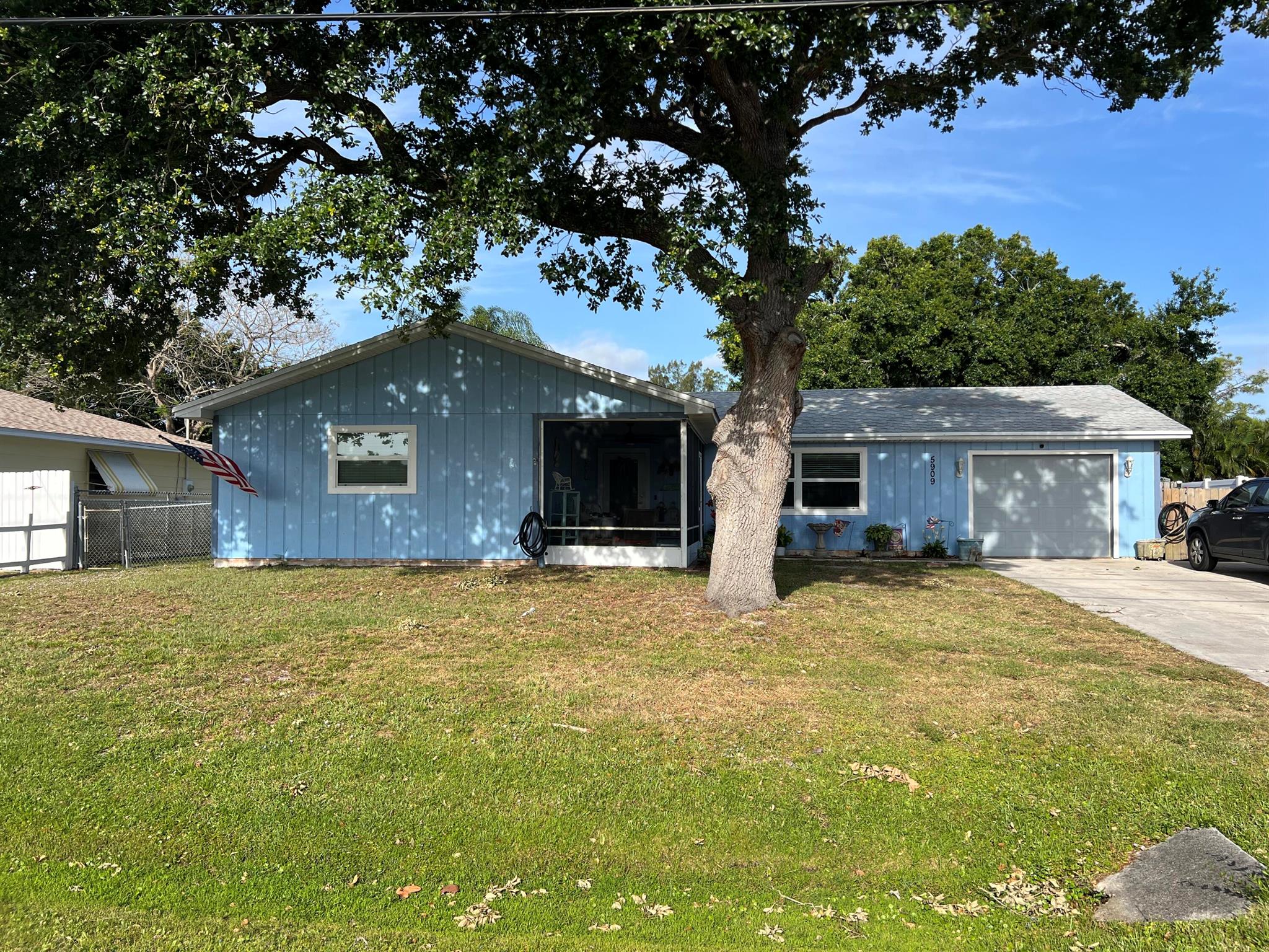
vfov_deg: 53.1
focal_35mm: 26
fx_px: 953
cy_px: 476
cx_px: 634
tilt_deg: +0.8
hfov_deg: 67.3
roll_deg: -0.3
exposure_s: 1/3077
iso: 50
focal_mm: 5.7
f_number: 1.5
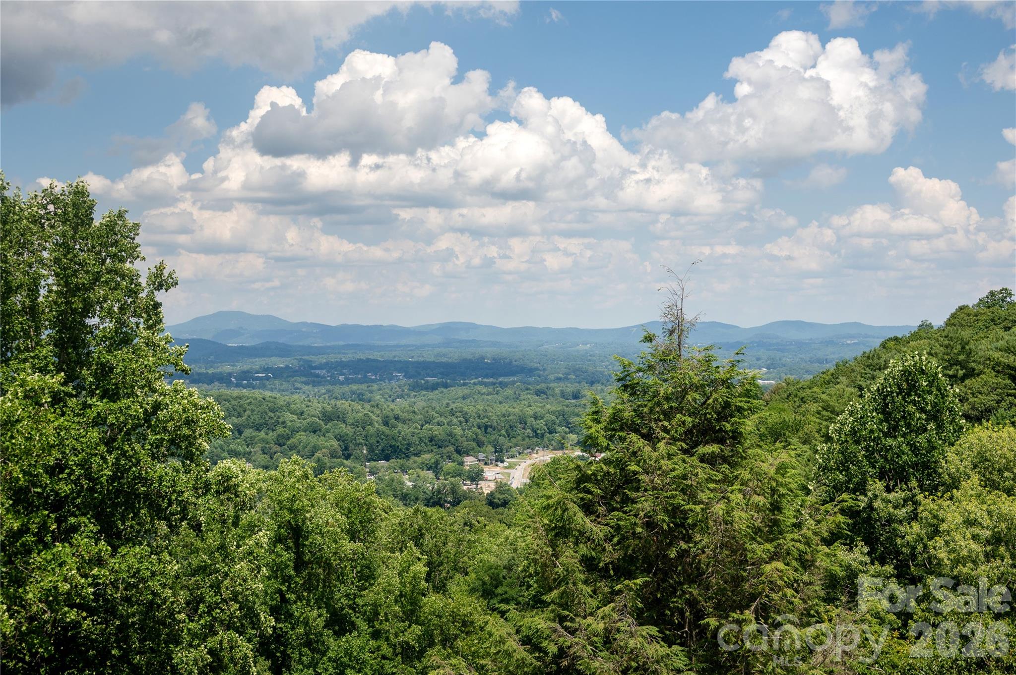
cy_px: 338
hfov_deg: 41.1
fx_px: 1354
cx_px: 508
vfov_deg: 28.0
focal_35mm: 48
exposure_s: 1/1600
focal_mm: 48
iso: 320
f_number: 7.1
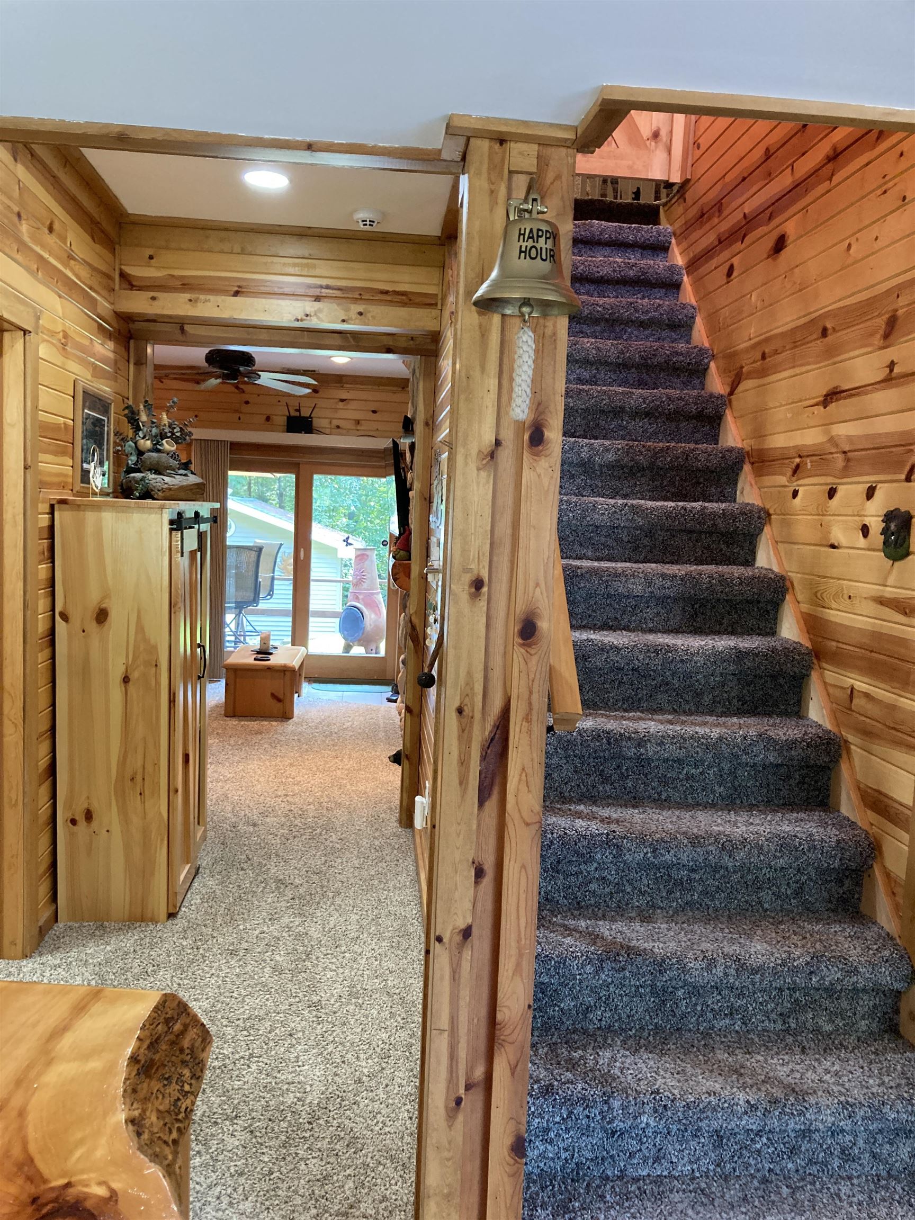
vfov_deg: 63.4
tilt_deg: -4.6
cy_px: 610
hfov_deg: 49.7
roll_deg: -1.9
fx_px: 987
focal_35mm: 28
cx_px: 458
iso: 250
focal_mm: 3.99
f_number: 1.8
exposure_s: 1/40
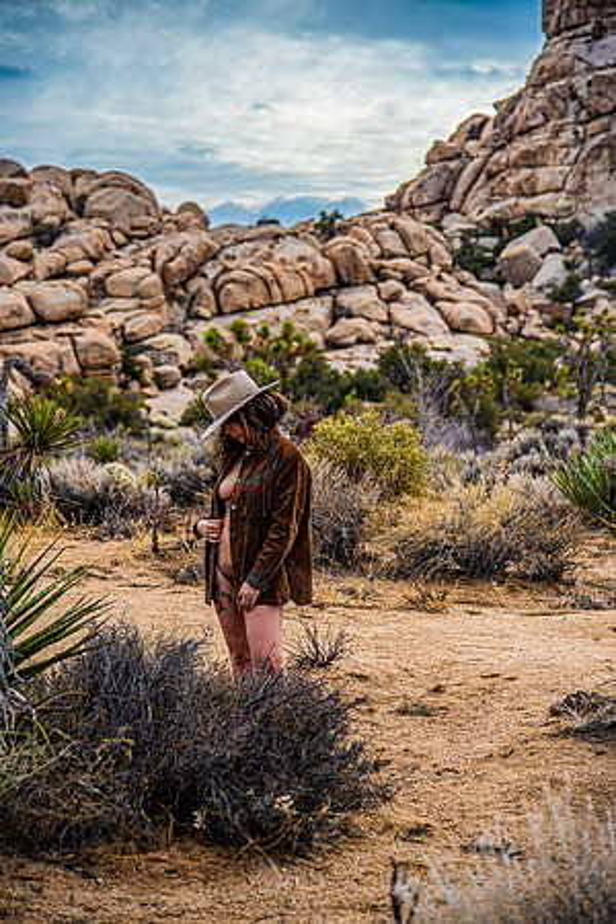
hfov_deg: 16.7
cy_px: 462
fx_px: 2105
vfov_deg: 24.8
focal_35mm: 82
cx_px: 308
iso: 100
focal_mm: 82
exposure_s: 1/1600
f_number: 4
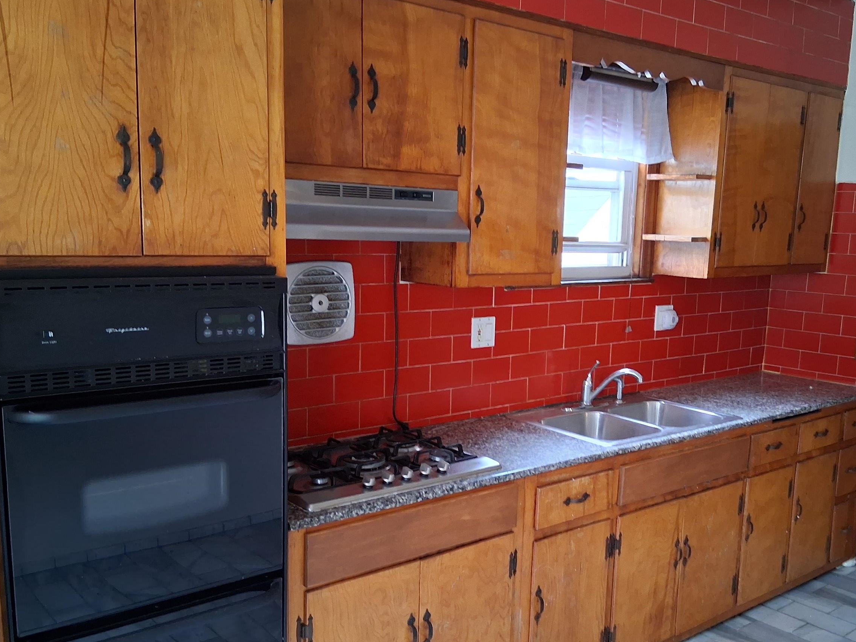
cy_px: 381
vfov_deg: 40.5
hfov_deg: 52.4
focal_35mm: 35
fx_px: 866
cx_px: 499
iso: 500
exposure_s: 1/30
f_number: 1.8
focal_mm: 3.98
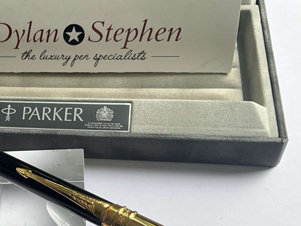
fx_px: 513
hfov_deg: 30.4
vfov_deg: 24.5
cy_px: 174
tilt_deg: -52.3
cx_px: 1
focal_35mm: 59
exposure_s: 1/122
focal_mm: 3
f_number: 1.8
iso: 25
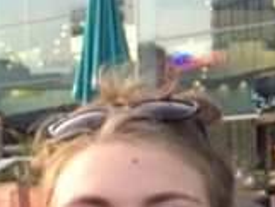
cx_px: -200
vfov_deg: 11.9
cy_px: 216
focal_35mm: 123
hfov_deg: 14.4
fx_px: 978
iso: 40
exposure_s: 1/100
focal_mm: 2.65
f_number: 2.2
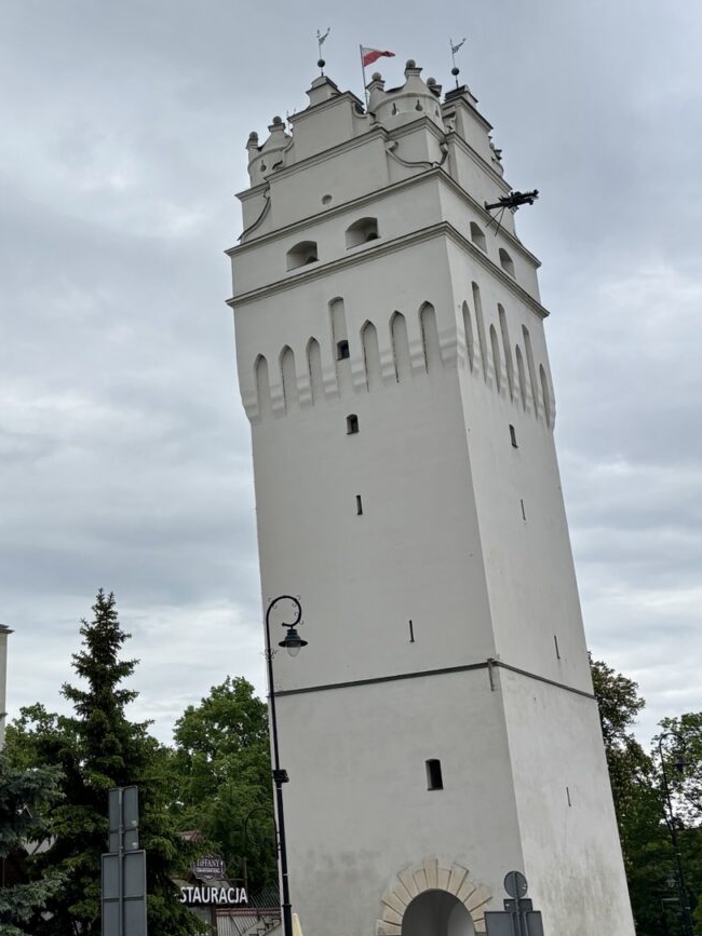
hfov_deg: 29.4
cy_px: 386
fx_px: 1298
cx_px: 119
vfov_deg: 39.5
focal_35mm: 48
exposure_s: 1/2857
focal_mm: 5.96
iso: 50
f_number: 1.6
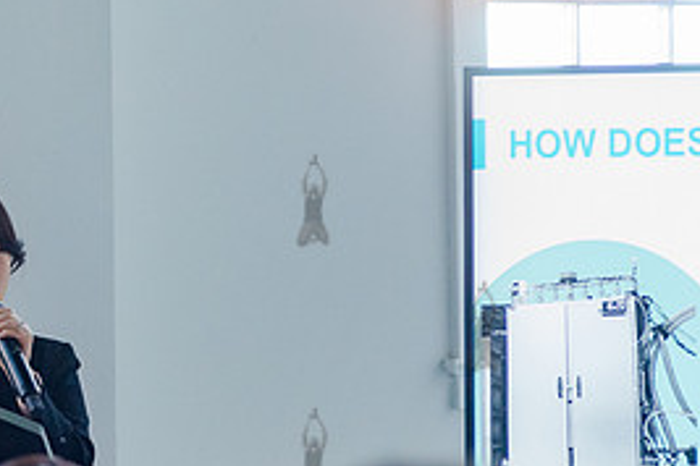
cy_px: 326
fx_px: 6649
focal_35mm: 342
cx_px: -26
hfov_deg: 6.0
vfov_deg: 4.0
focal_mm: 155
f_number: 4
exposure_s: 1/320
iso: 4000
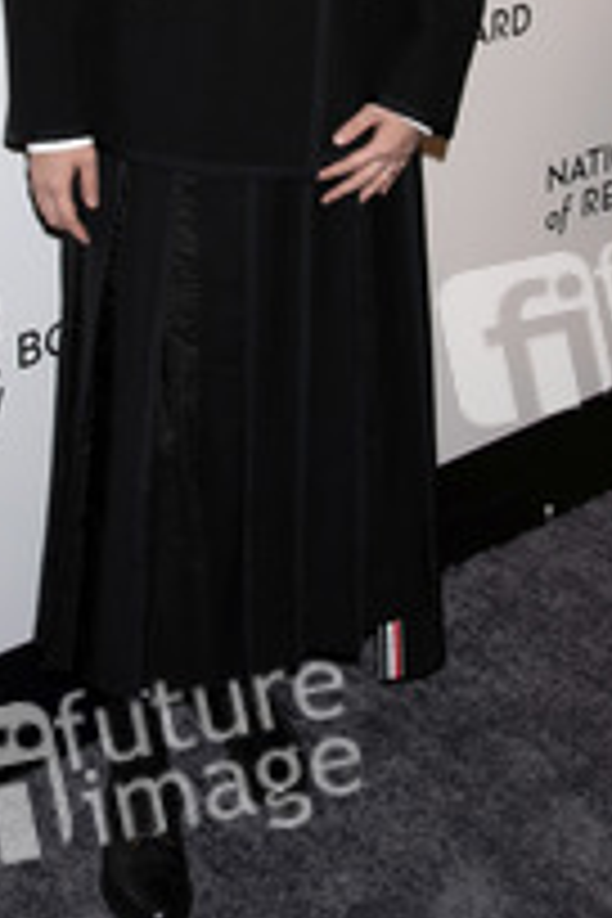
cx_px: 263
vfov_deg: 35.4
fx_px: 1351
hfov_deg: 25.5
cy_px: 94
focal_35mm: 53
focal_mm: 27
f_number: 6.3
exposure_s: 1/200
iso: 400
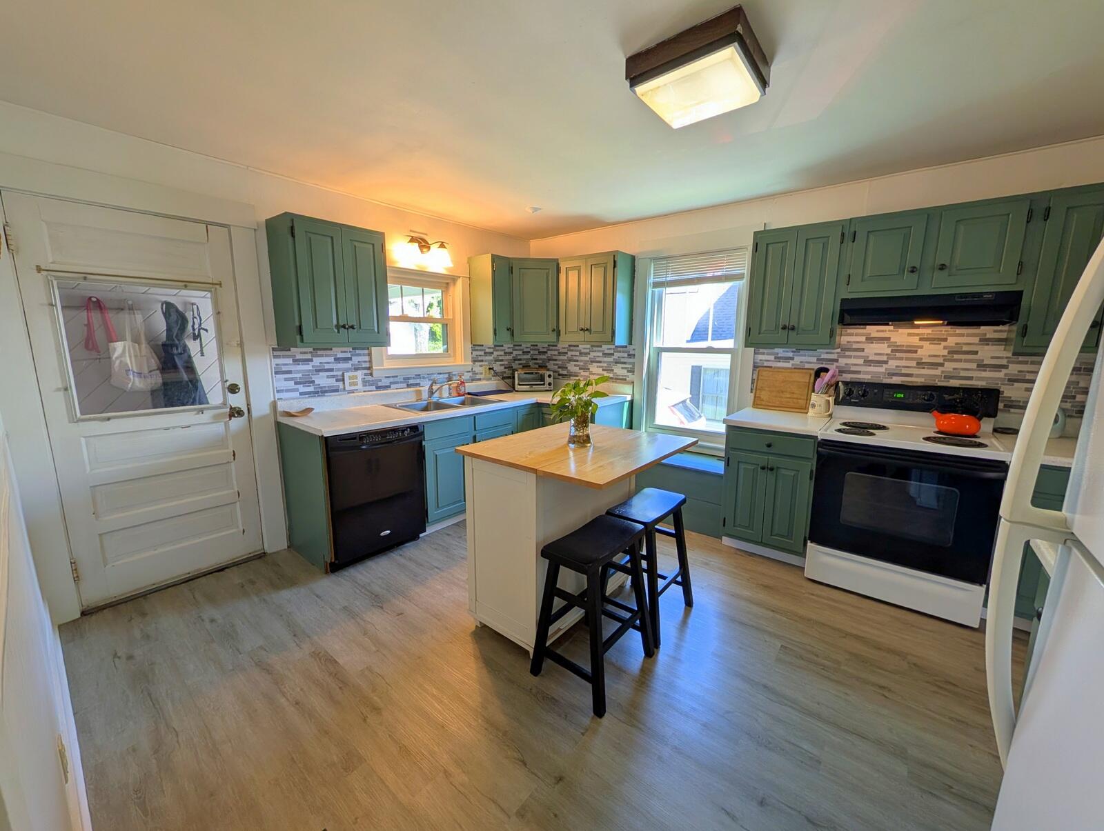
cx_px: 552
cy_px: 416
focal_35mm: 12
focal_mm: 2.02
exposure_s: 1/120
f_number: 1.7
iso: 70
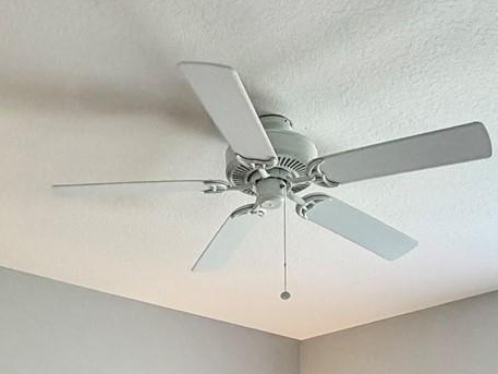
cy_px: 564
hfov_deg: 38.9
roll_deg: +0.5
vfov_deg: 23.6
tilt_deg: -4.4
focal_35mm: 49
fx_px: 705
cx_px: 263
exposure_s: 1/60
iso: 200
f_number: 2.2
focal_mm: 2.22
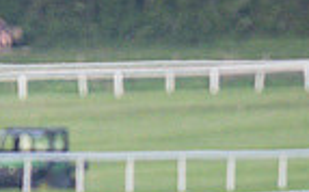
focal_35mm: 2586
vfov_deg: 0.5
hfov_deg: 0.8
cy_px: 452
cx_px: 341
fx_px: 21752
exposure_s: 1/2000
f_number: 4
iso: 800
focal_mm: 250
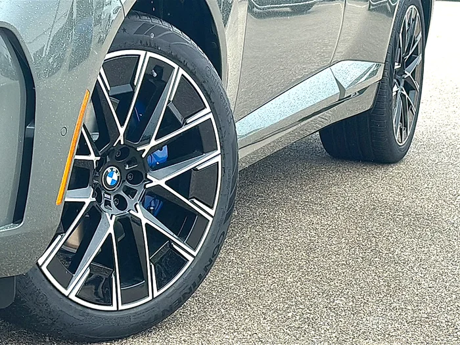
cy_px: 172
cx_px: 230
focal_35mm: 91
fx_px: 1209
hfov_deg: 21.5
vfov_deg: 16.2
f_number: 1.78
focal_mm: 6.86
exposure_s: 1/1200
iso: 80
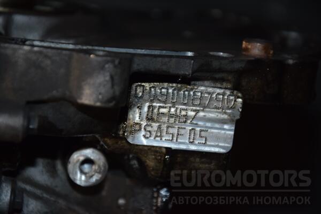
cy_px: 107
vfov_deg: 8.7
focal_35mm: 158
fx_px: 1404
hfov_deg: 13.0
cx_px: 160
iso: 800
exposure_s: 1/60
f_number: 5.6
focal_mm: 105
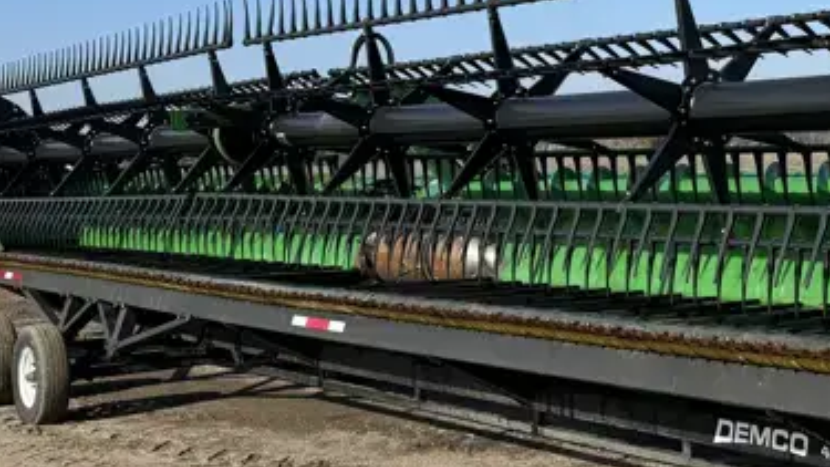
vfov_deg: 18.0
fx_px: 1475
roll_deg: +1.0
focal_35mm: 67
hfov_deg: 29.9
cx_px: 766
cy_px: 173
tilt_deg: +2.8
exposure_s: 1/3802
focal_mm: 6.86
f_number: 1.78
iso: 80
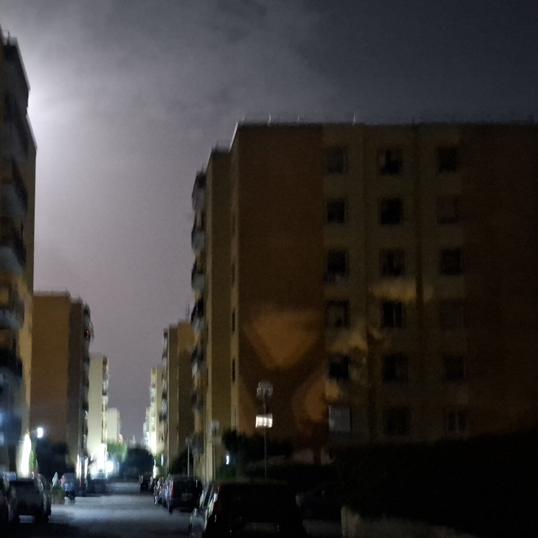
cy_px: 350
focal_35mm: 42
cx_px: 111
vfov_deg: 39.6
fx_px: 739
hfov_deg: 38.6
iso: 2500
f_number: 1.8
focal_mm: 5.54
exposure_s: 1/5
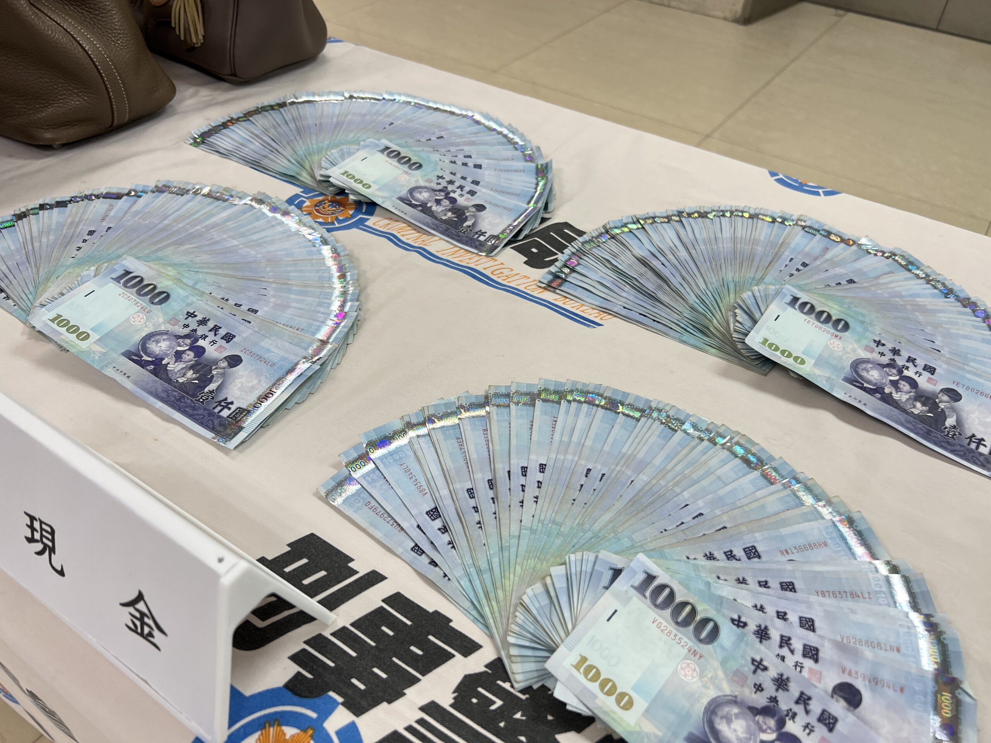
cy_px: 372
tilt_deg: -44.2
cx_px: 496
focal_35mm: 26
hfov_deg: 67.3
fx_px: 744
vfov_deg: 53.1
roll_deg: -1.8
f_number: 1.5
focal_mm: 5.7
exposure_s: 1/120
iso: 100
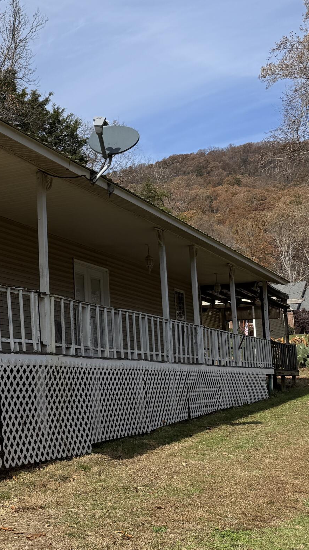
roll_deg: +0.9
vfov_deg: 41.3
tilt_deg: +7.7
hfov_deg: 20.8
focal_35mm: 50
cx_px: -140
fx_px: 729
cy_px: 281
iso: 80
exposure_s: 1/5714
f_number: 1.78
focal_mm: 6.76
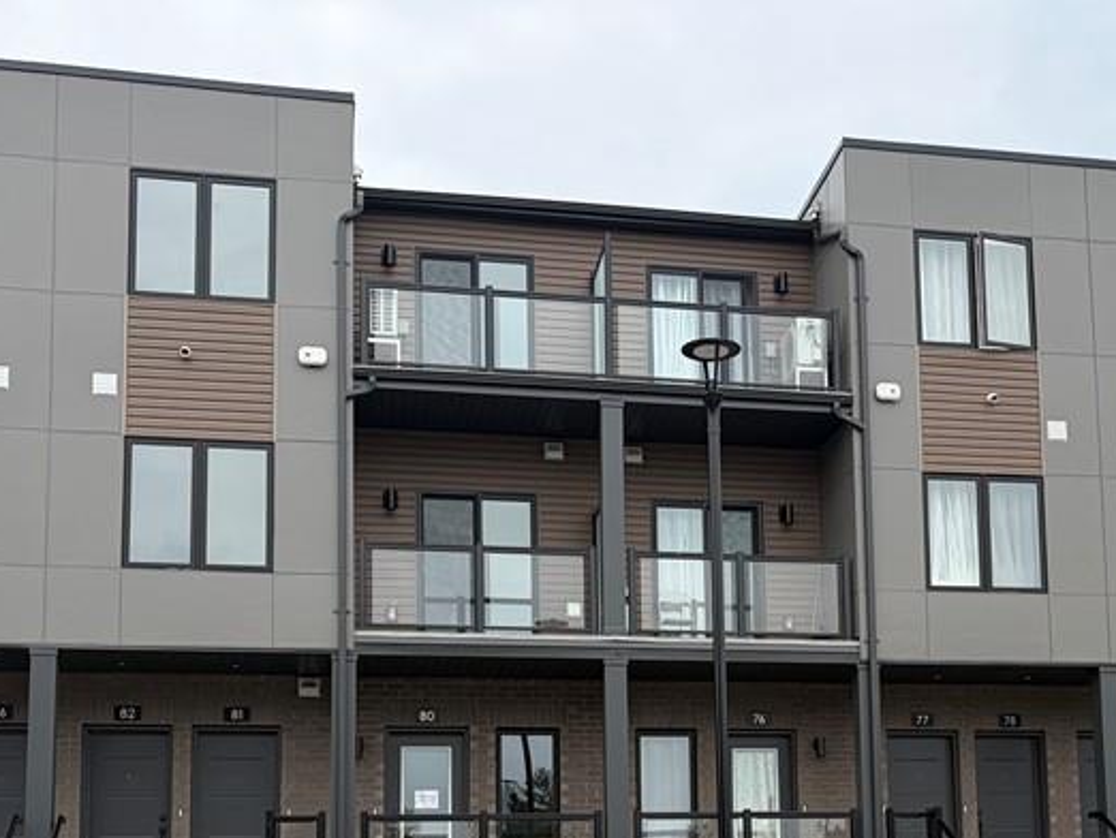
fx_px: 1645
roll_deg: +1.2
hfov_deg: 37.2
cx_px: 706
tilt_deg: +7.8
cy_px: 716
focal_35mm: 51
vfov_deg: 27.8
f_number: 1.6
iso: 50
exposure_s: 1/1048
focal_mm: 5.96
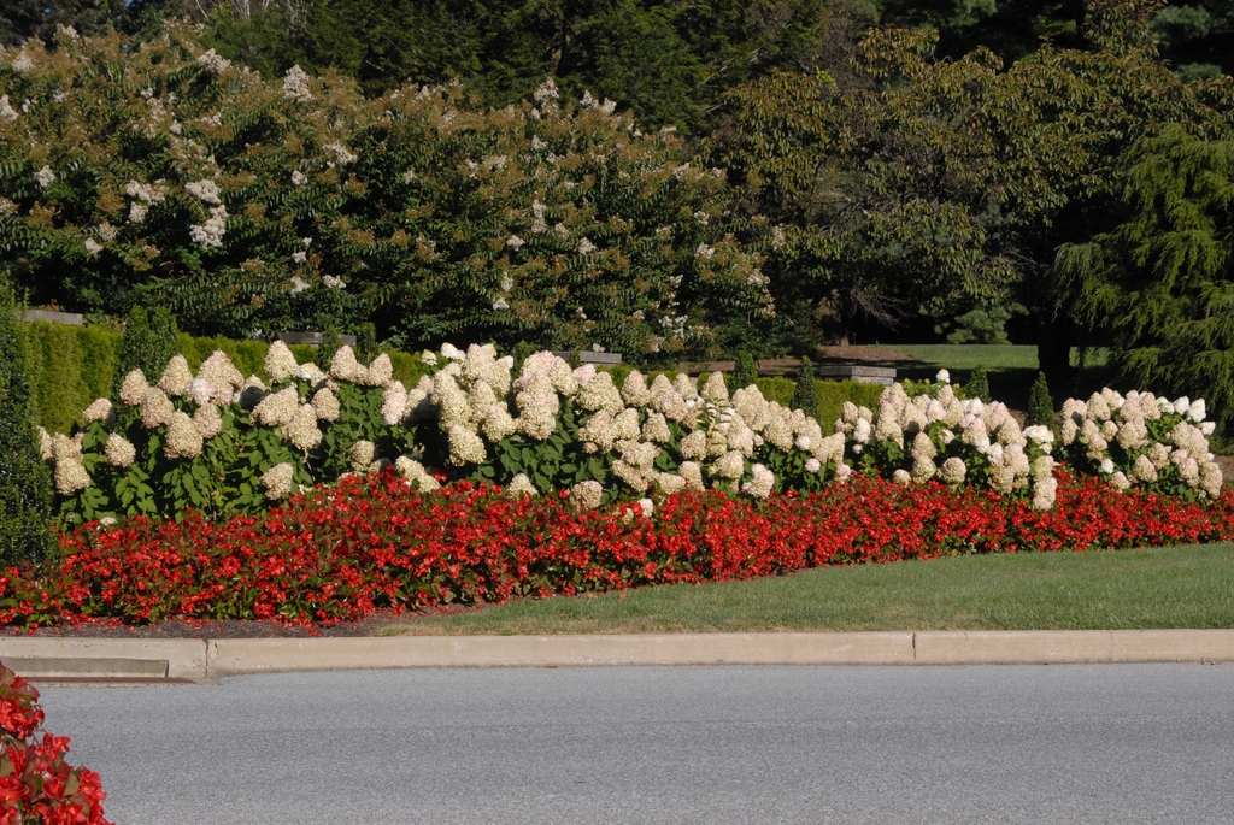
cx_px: 617
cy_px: 412
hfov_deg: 24.6
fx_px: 2831
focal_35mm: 82
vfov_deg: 16.6
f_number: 10
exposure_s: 1/400
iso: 400
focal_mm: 55
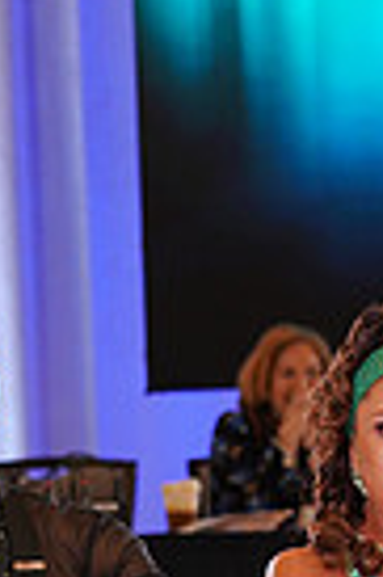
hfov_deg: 3.1
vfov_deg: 4.6
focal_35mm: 445
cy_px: 893
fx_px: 7119
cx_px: 86
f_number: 5
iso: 1600
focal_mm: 105
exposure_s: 1/160
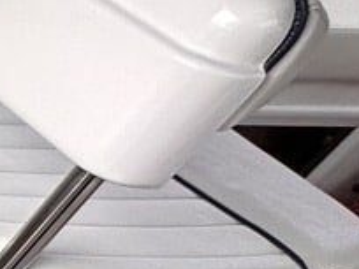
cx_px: -890
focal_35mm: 103
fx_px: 1068
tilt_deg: -46.6
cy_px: 423
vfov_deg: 13.4
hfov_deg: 9.7
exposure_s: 1/203
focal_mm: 2.22
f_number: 2.2
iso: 40
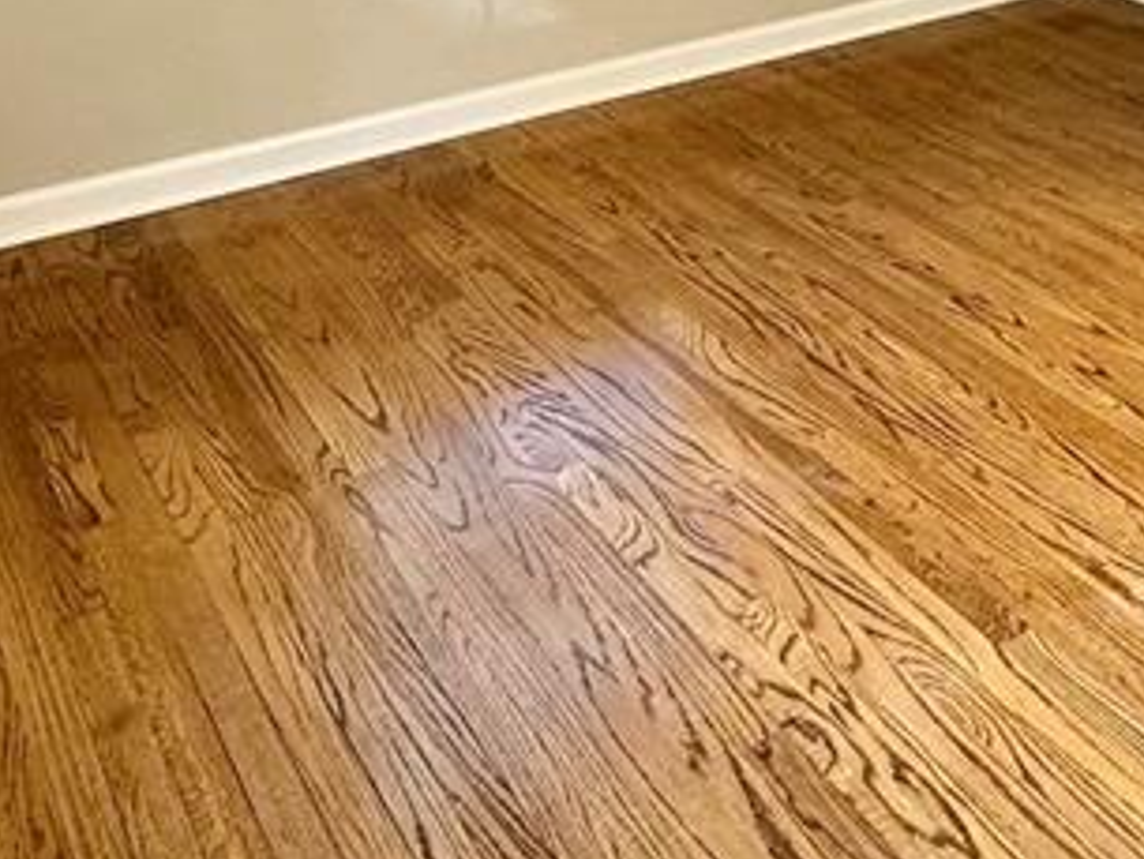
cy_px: -83
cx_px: 1065
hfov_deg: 37.3
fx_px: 1554
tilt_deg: -14.8
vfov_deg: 28.2
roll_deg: -1.0
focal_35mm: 47
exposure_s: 1/60
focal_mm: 2.22
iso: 160
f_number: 2.2
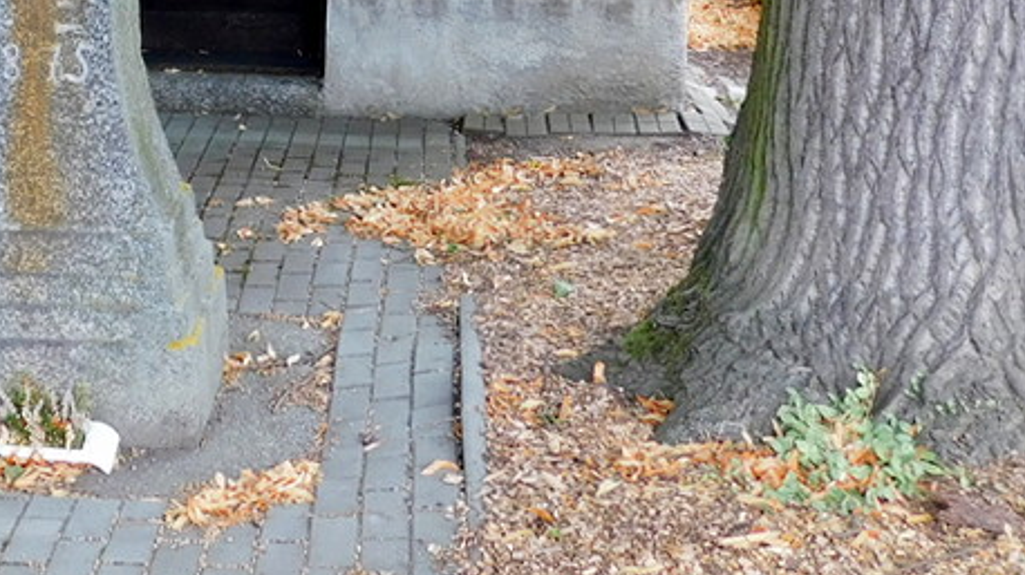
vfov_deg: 17.7
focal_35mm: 64
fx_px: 1738
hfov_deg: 30.9
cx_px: 41
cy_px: -153
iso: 125
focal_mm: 4
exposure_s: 1/40
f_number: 3
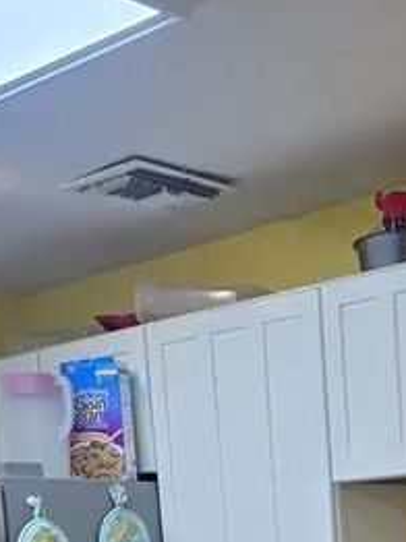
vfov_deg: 22.8
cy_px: 729
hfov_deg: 18.8
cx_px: 452
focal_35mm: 75
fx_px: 1175
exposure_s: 1/120
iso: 100
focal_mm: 6.3
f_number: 1.7
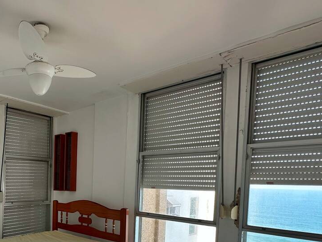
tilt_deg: -2.1
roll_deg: -1.7
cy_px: 192
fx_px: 260
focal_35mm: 28
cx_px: 63
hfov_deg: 58.4
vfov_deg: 47.2
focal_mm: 2.22
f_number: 2.2
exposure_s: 1/112
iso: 40
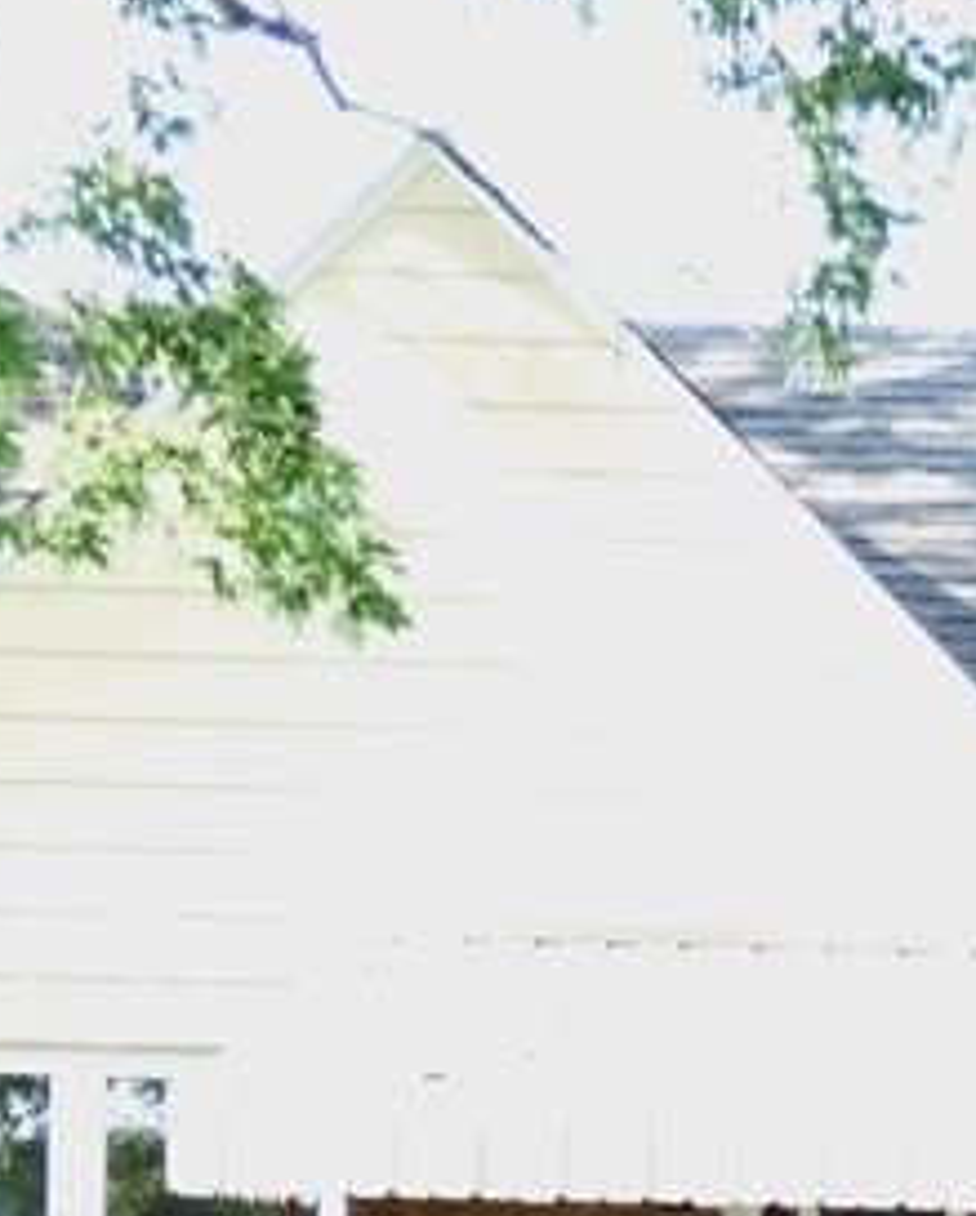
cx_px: 1141
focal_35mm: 117
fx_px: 4217
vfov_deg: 15.7
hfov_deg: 12.9
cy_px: 1537
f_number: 3.4
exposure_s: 1/60
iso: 100
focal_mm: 5.78
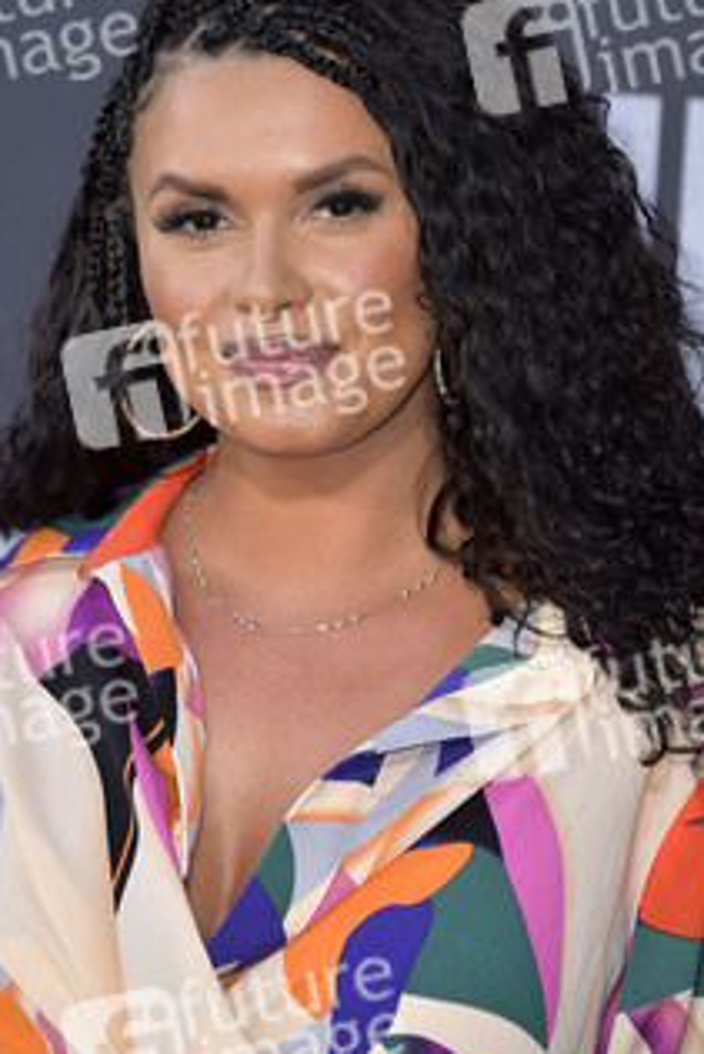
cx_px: 332
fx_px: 7413
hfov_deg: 5.4
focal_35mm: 253
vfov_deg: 8.1
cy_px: 537
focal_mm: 200
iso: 320
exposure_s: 1/250
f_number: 6.3
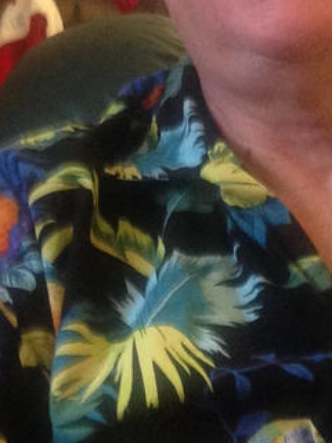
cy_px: 58
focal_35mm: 70
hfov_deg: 20.8
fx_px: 895
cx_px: 257
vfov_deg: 27.0
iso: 250
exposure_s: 1/15
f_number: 2.4
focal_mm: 2.18
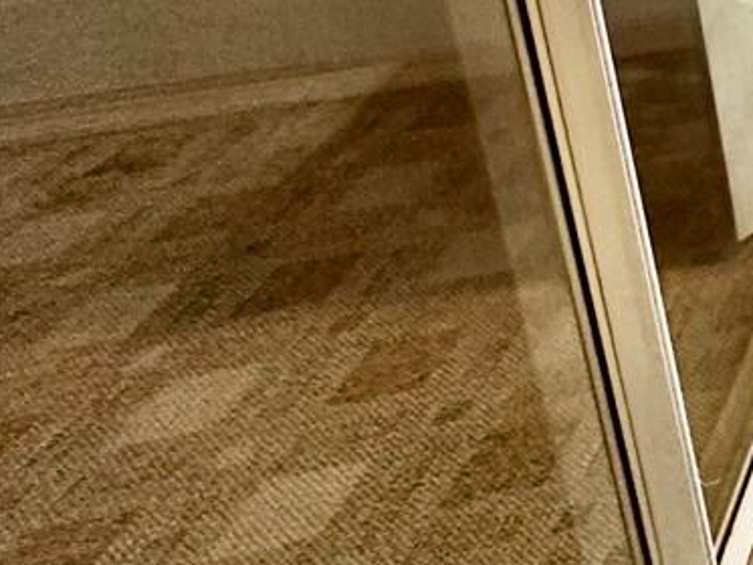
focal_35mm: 60
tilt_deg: -12.6
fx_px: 1306
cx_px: 1607
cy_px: -339
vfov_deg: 20.1
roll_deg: -0.1
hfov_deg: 17.7
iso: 320
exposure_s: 1/60
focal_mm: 2.22
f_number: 2.2
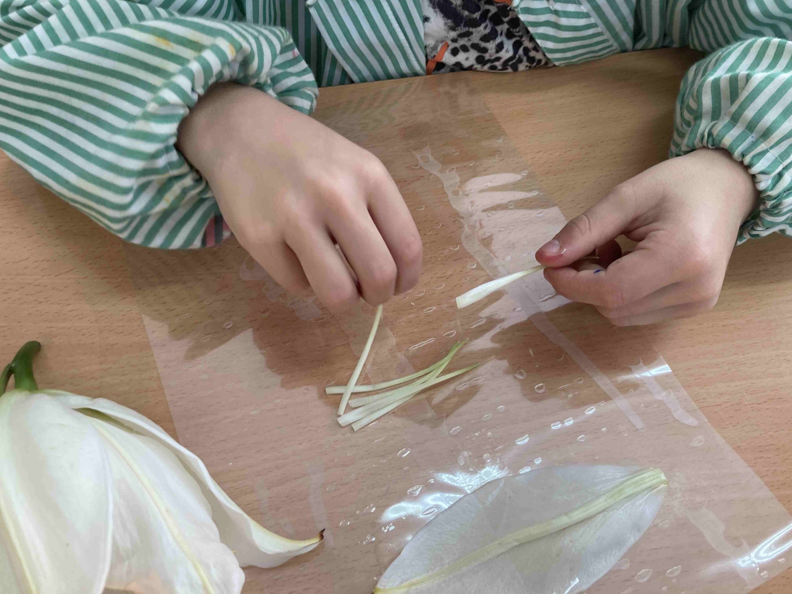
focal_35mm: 28
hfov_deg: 63.4
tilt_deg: -60.9
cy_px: 297
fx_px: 641
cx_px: 396
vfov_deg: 49.7
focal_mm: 3.99
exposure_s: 1/50
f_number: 1.8
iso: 50
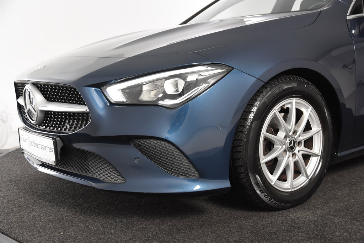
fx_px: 470
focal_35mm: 46
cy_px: 122
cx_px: 182
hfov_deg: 42.3
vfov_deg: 29.0
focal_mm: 31
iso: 1600
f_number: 4.5
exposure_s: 1/80
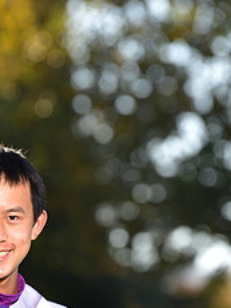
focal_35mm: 483
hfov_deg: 3.1
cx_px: 5
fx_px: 4302
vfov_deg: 4.1
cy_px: 360
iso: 80
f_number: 5
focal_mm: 200
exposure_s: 1/200
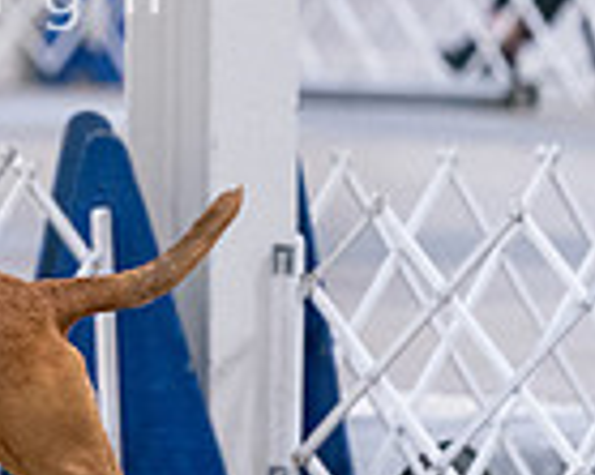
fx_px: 12881
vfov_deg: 2.1
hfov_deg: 2.6
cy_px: 122
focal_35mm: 732
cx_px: -372
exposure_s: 1/250
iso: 6400
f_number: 2.8
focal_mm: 187
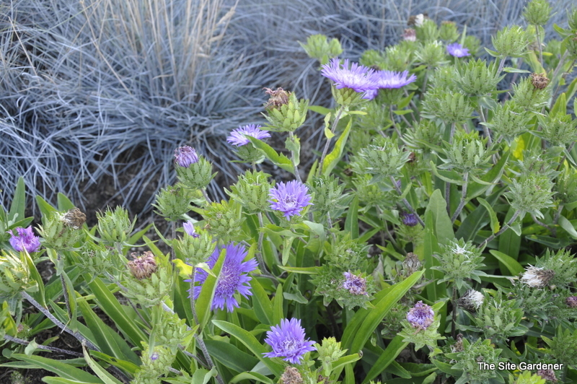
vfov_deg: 25.7
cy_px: 192
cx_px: 288
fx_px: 841
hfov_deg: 37.9
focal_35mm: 52
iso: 200
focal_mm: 35
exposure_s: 1/45
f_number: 6.7
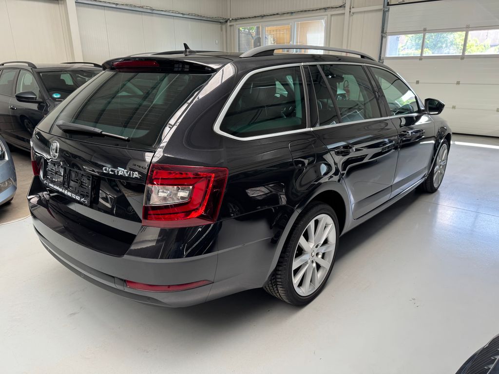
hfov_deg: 71.6
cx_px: 250
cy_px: 187
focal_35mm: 24
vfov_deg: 56.8
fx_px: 346
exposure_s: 1/121
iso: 125
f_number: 1.78
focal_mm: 6.76
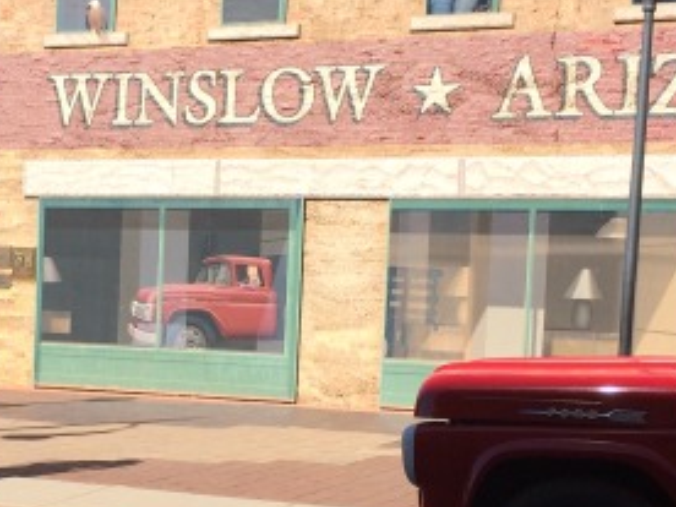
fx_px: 1640
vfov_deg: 17.4
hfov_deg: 23.0
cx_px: 159
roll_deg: -0.4
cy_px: 409
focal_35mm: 84
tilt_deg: -7.0
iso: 32
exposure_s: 1/1580
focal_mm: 4.15
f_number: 2.2
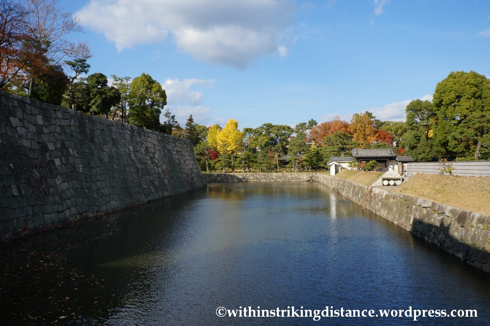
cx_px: 245
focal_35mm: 27
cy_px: 163
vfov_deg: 47.8
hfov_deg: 67.4
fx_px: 367
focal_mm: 18
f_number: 13
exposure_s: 1/200
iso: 200
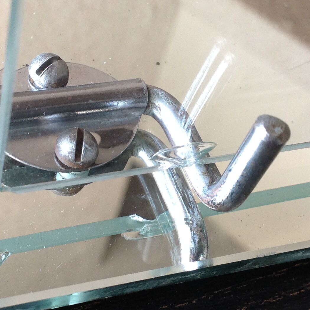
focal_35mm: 76
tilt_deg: -55.6
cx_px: 123
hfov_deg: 22.7
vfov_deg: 22.7
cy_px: 185
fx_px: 770
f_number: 2.4
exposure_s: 1/120
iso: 80
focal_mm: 4.28
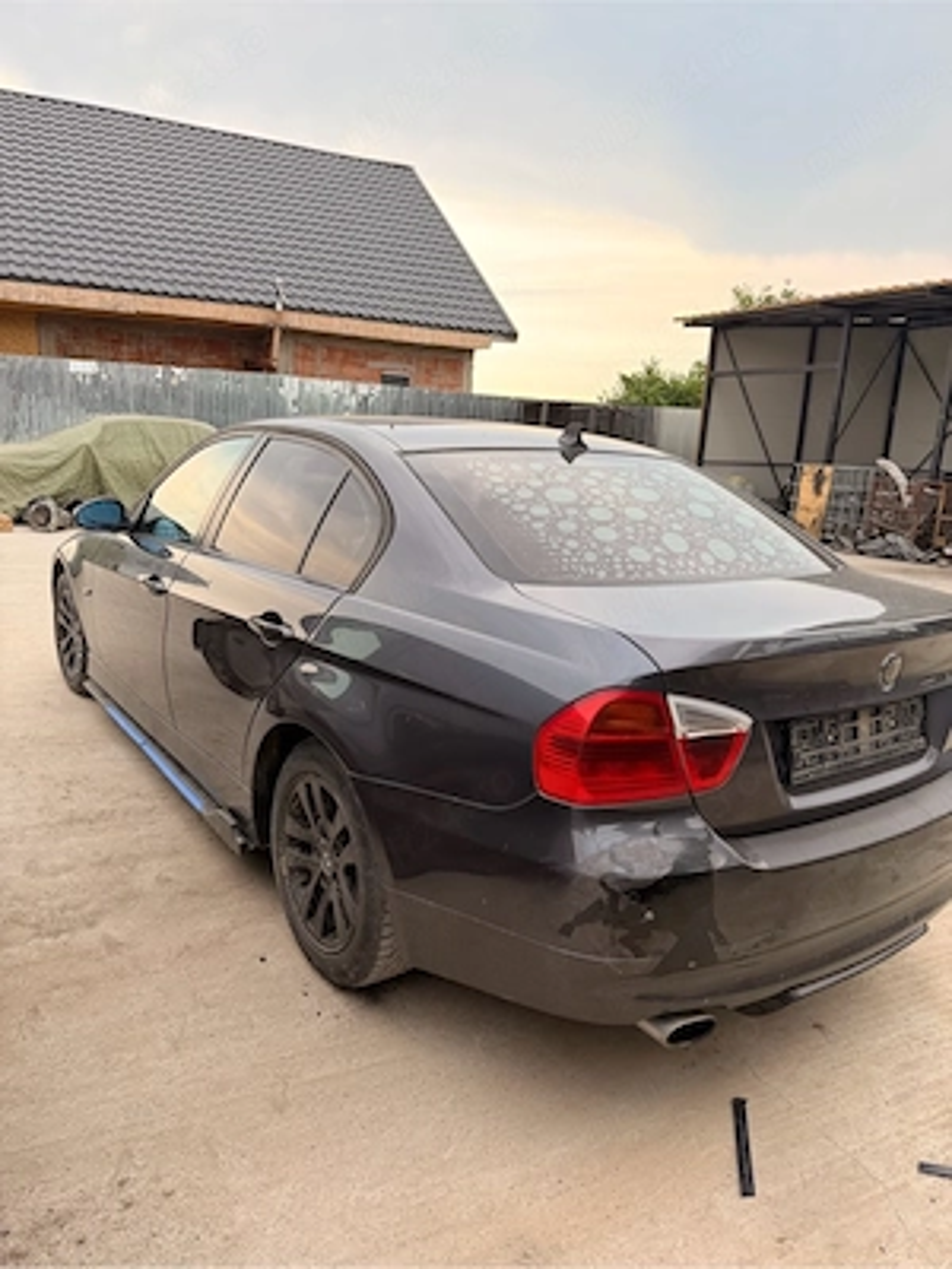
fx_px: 880
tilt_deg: -12.4
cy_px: 634
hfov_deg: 56.8
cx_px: 476
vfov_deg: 71.6
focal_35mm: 24
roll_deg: -3.8
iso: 80
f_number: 1.78
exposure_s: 1/233
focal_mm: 6.76
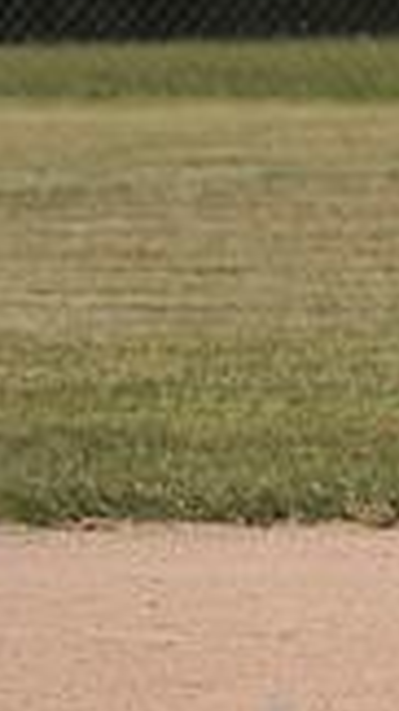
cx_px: 1017
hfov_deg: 1.1
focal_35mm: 1124
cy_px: 241
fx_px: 21163
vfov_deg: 1.9
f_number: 5.6
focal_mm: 200
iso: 200
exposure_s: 1/1600
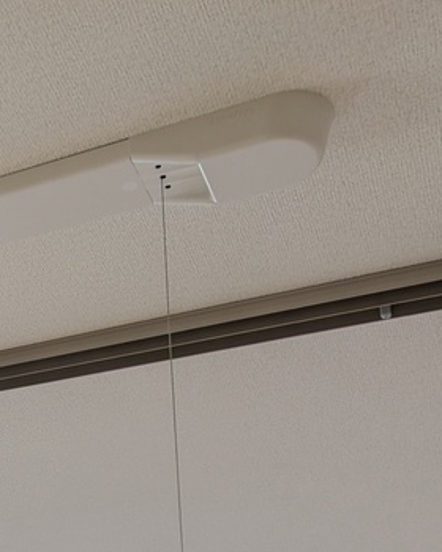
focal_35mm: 67
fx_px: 1096
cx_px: -219
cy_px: 514
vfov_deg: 27.1
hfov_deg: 19.8
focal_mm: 5.43
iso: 45
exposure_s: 1/147
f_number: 1.89
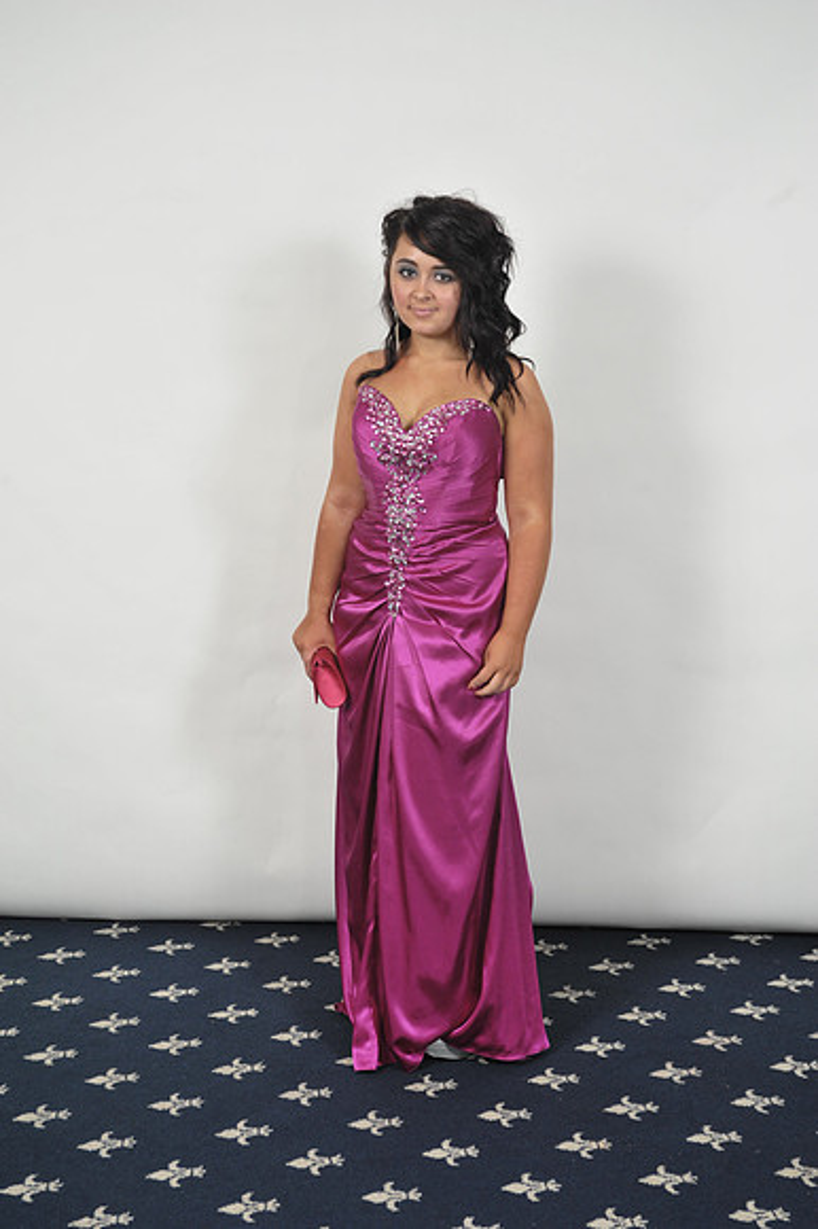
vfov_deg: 38.2
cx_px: 409
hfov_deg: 26.0
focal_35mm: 52
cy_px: 614
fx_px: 1774
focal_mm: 52
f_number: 7.1
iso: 1000
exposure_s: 1/160
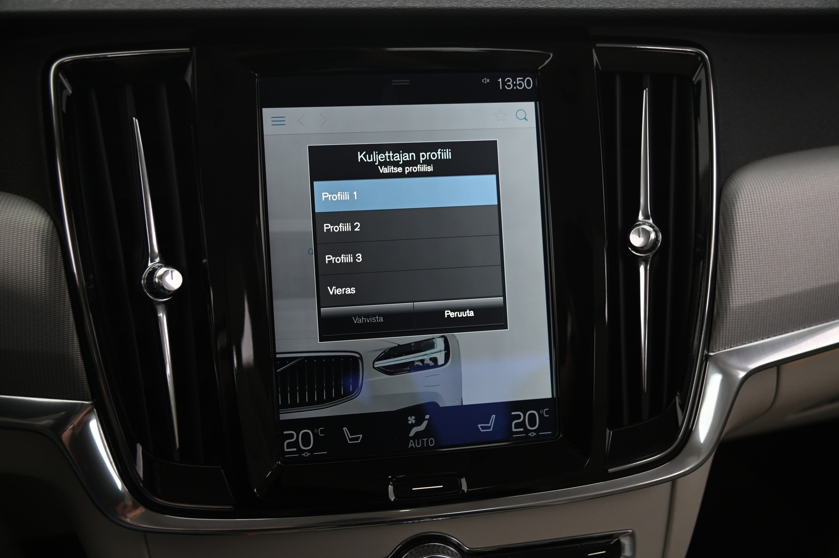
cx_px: 420
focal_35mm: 38
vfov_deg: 35.0
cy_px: 279
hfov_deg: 50.7
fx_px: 885
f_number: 4
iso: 1250
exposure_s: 1/20
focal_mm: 38
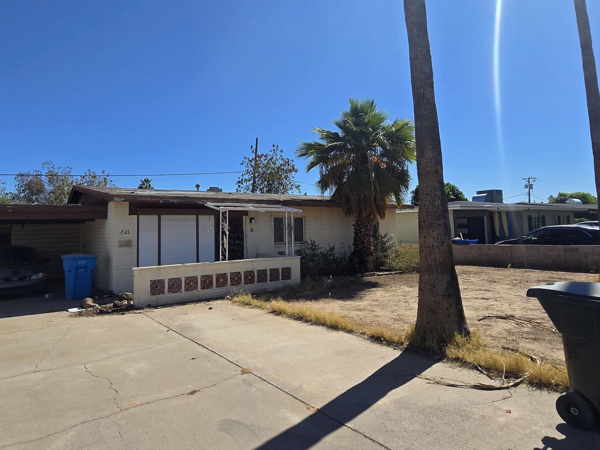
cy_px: 208
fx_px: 347
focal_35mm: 20
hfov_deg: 81.6
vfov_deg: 65.9
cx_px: 276
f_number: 2.2
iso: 50
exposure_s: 1/3579
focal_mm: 2.2
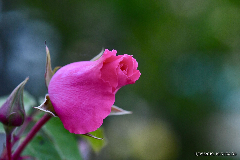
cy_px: 80
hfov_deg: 13.7
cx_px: 120
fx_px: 1000
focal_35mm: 150
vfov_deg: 9.1
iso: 2000
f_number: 4
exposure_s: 1/160
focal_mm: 100
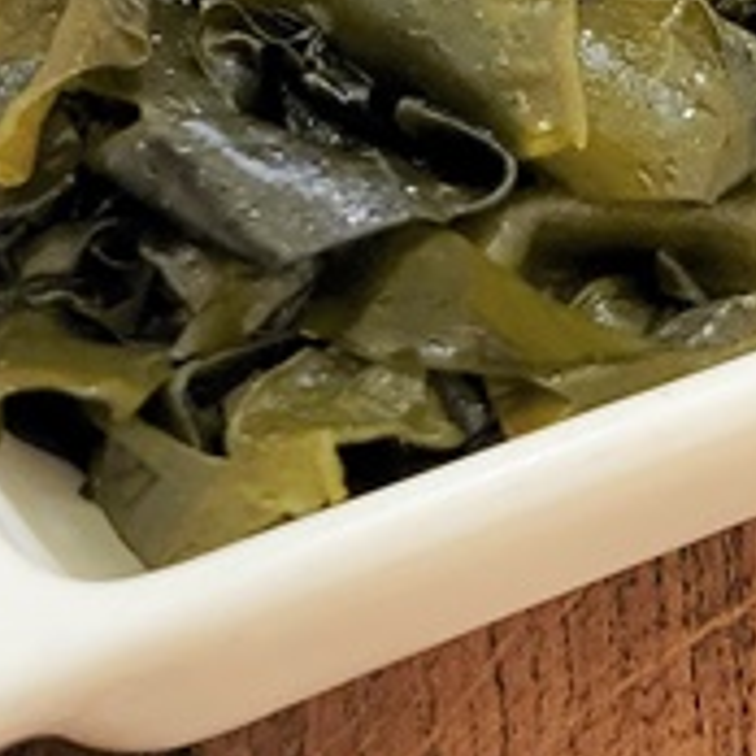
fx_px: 3262
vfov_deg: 13.1
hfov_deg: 13.2
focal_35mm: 132
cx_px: 156
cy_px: 13
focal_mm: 5.4
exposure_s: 1/120
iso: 320
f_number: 1.8
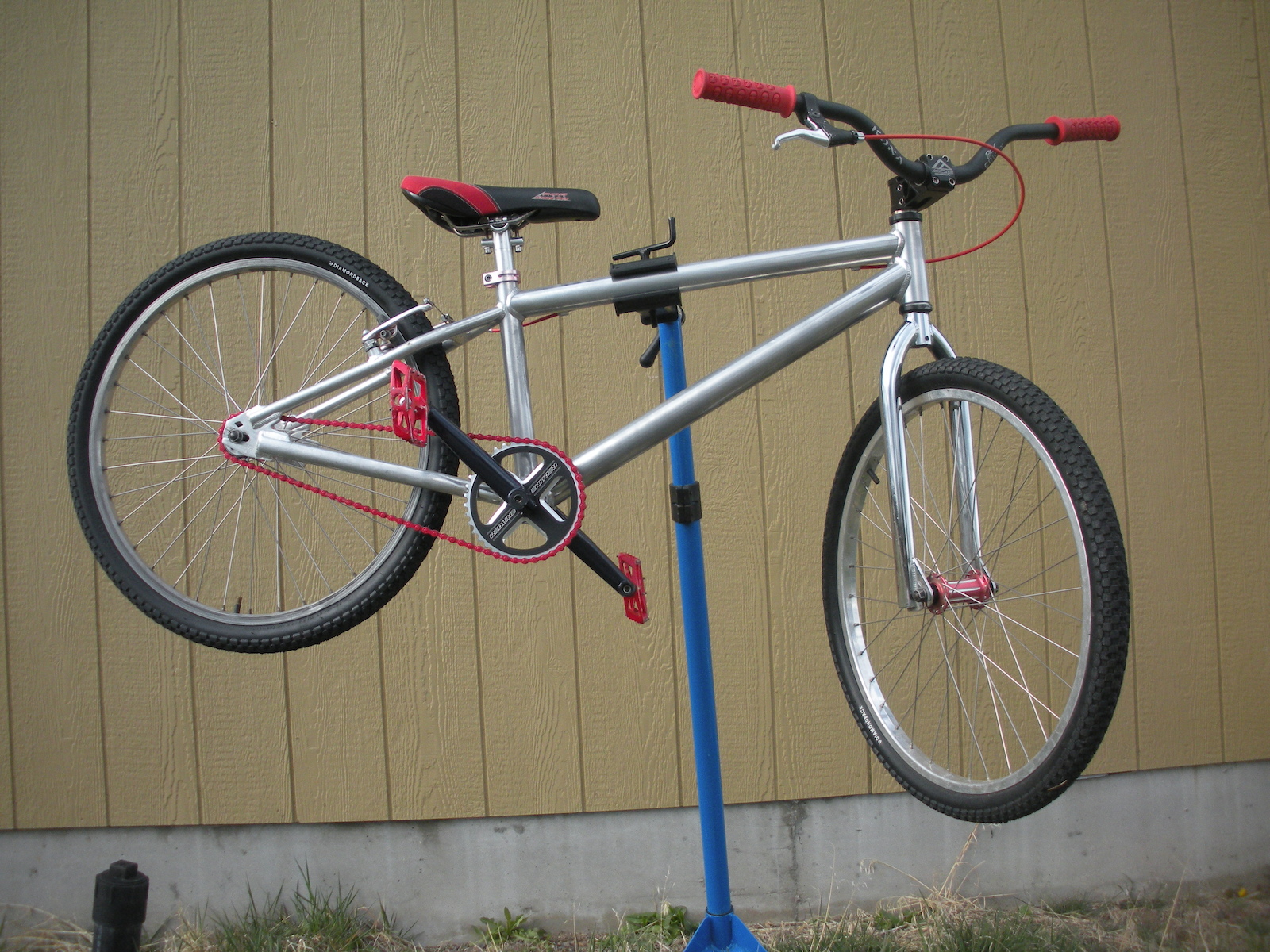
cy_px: 476
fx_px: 1284
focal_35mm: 35
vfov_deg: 40.7
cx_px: 635
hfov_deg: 52.6
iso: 143
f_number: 3.5
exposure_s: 1/250
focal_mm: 6.3
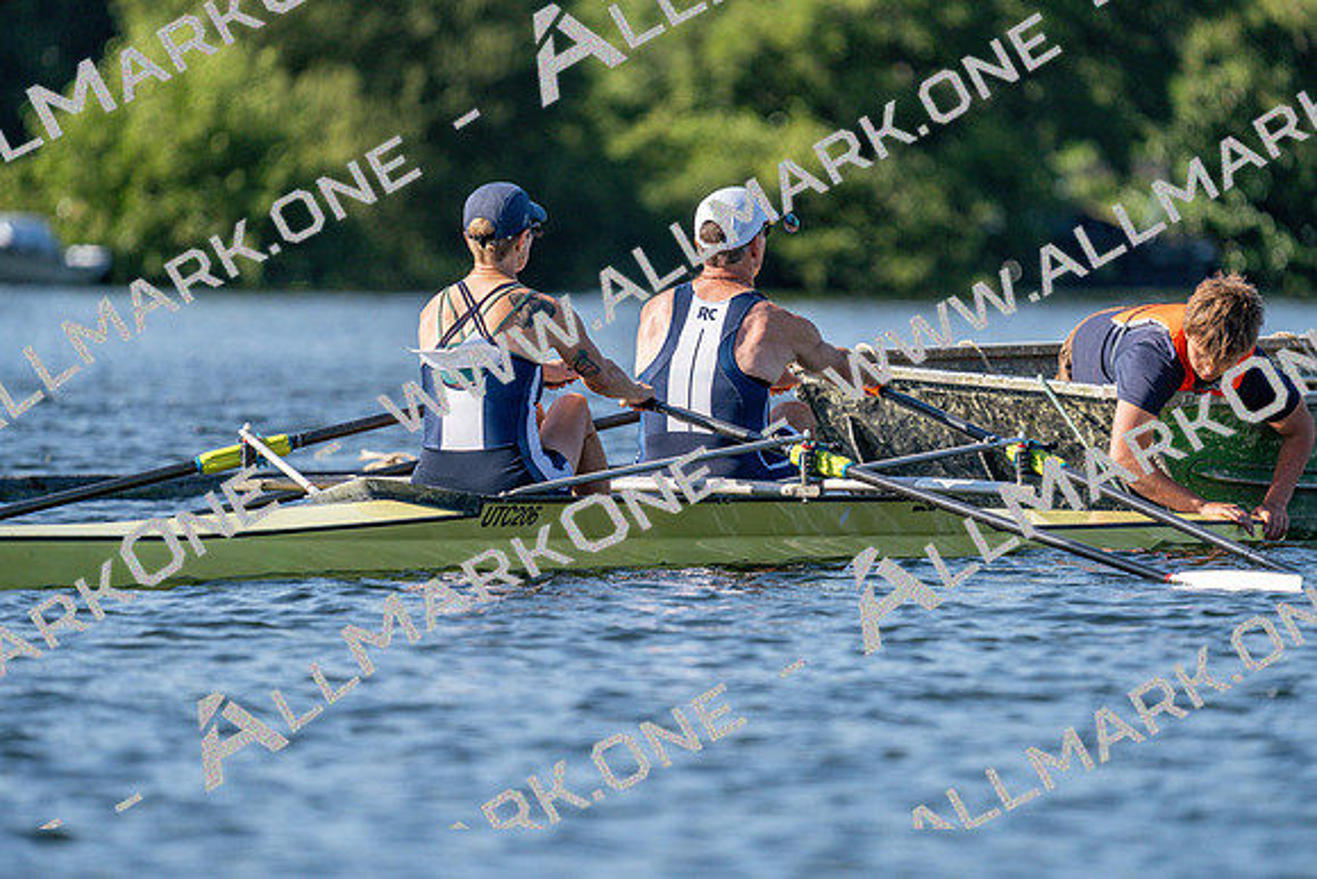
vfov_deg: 3.0
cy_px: 440
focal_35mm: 463
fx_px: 16941
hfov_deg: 4.5
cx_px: 658
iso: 400
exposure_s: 1/1600
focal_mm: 463
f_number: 6.3
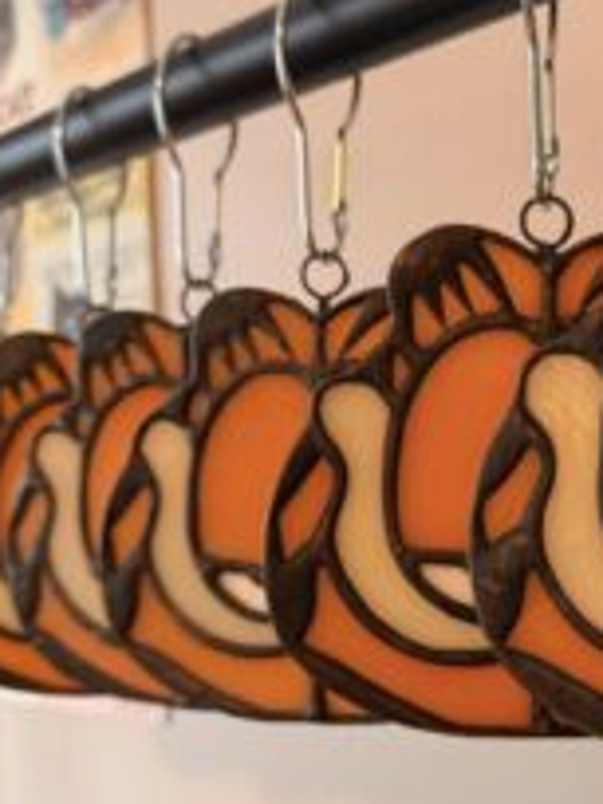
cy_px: 469
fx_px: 1092
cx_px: 489
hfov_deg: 30.1
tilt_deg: +0.4
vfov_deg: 40.3
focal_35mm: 47
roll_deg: +1.9
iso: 200
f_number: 1.78
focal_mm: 6.76
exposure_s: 1/60
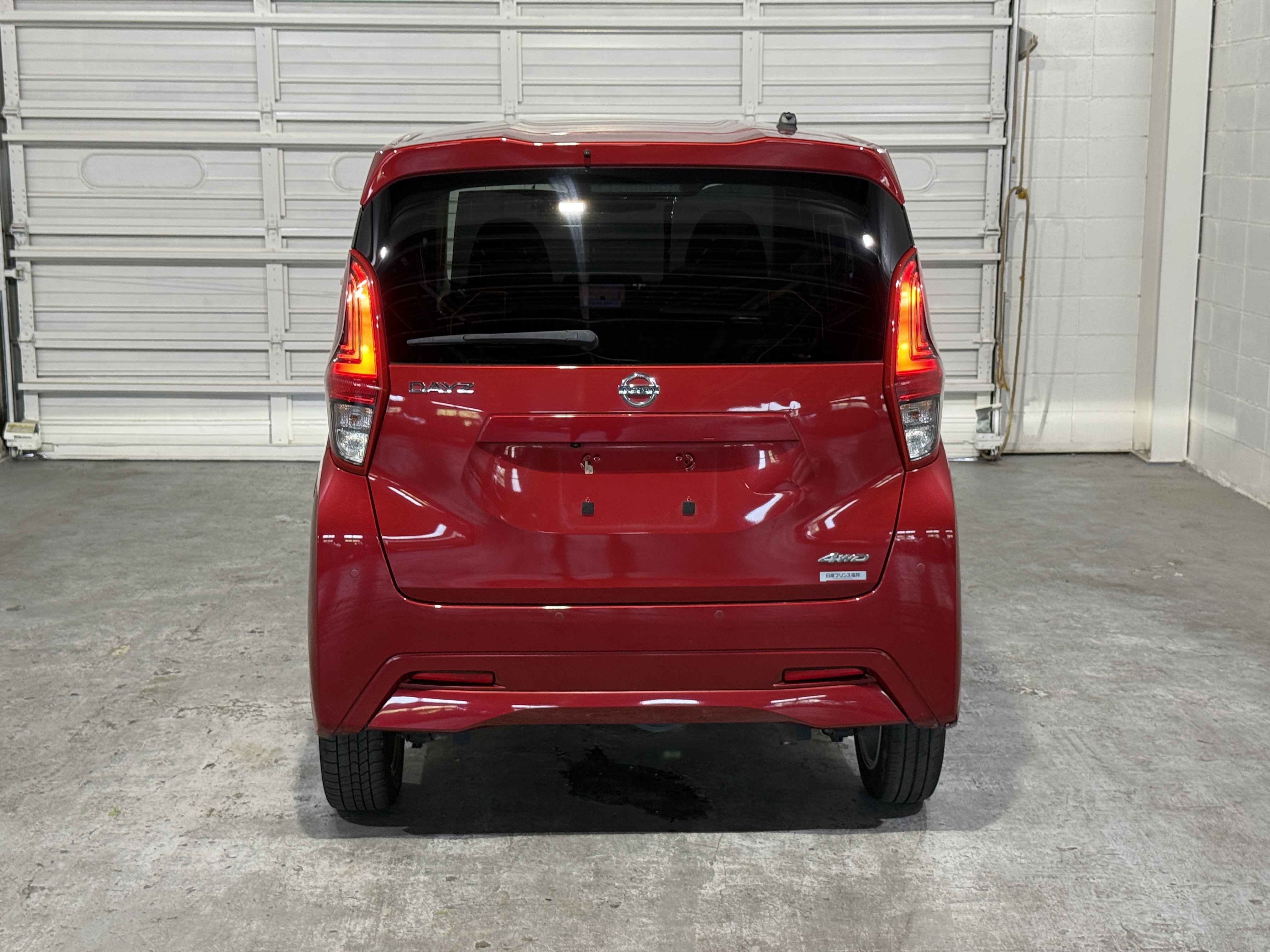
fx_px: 1761
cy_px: 476
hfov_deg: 39.7
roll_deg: -0.2
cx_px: 635
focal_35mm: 48
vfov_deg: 30.3
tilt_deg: -9.8
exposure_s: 1/60
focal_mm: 6.76
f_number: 1.78
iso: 125
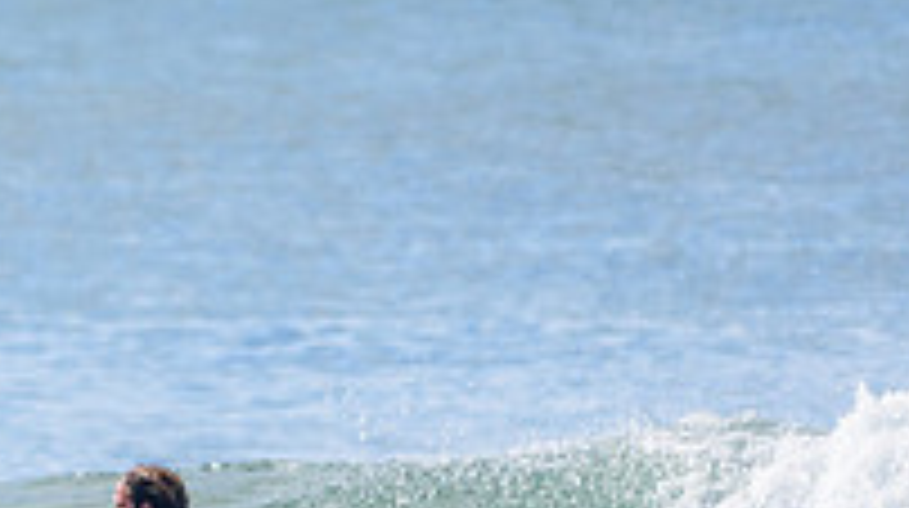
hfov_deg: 1.0
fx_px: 54425
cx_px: 9
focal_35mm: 2261
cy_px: 677
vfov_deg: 0.5
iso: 320
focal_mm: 500
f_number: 5.6
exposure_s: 1/2000
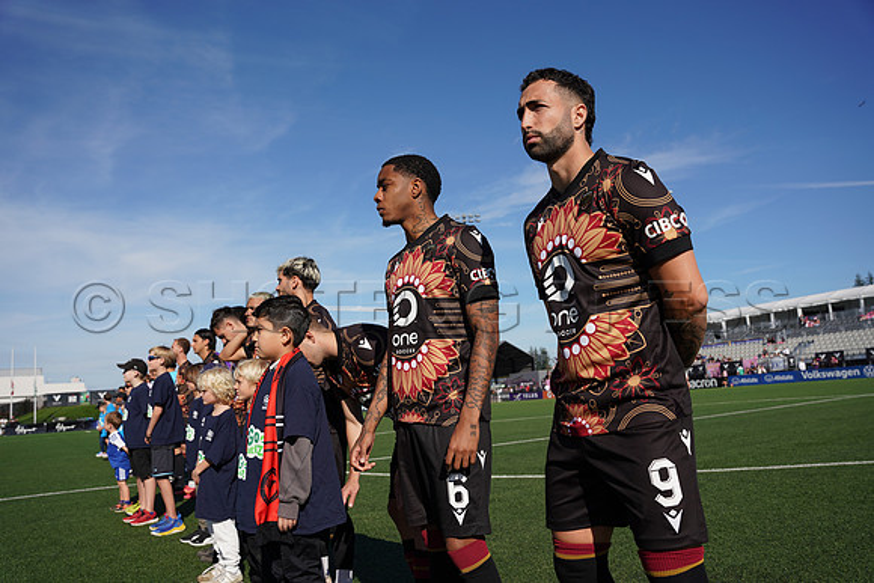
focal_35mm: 28
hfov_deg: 66.0
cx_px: 437
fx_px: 673
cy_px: 292
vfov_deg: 46.9
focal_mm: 27.7
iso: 100
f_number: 4.5
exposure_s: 1/1250
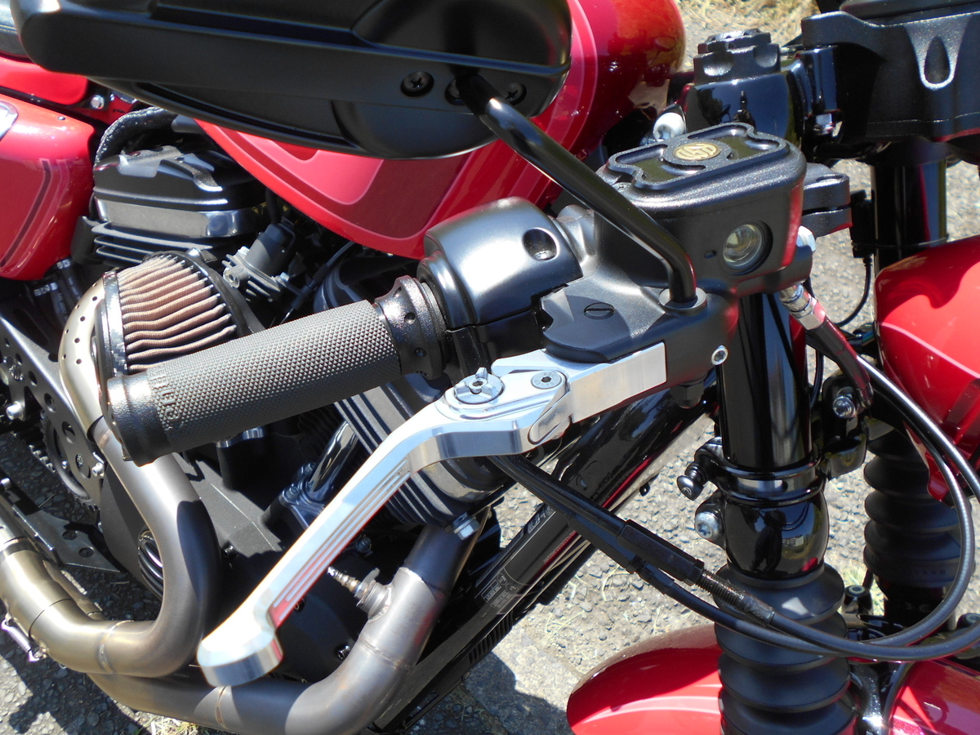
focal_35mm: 34
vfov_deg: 41.8
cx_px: 490
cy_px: 368
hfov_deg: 54.0
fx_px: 963
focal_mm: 5.8
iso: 80
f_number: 3.6
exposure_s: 1/250
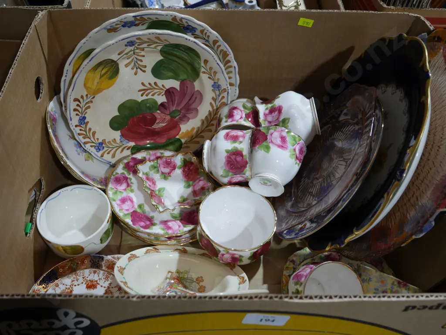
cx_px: 223
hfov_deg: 51.3
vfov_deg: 39.7
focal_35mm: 36
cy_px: 168
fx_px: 464
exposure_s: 1/60
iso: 250
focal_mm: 18
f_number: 4
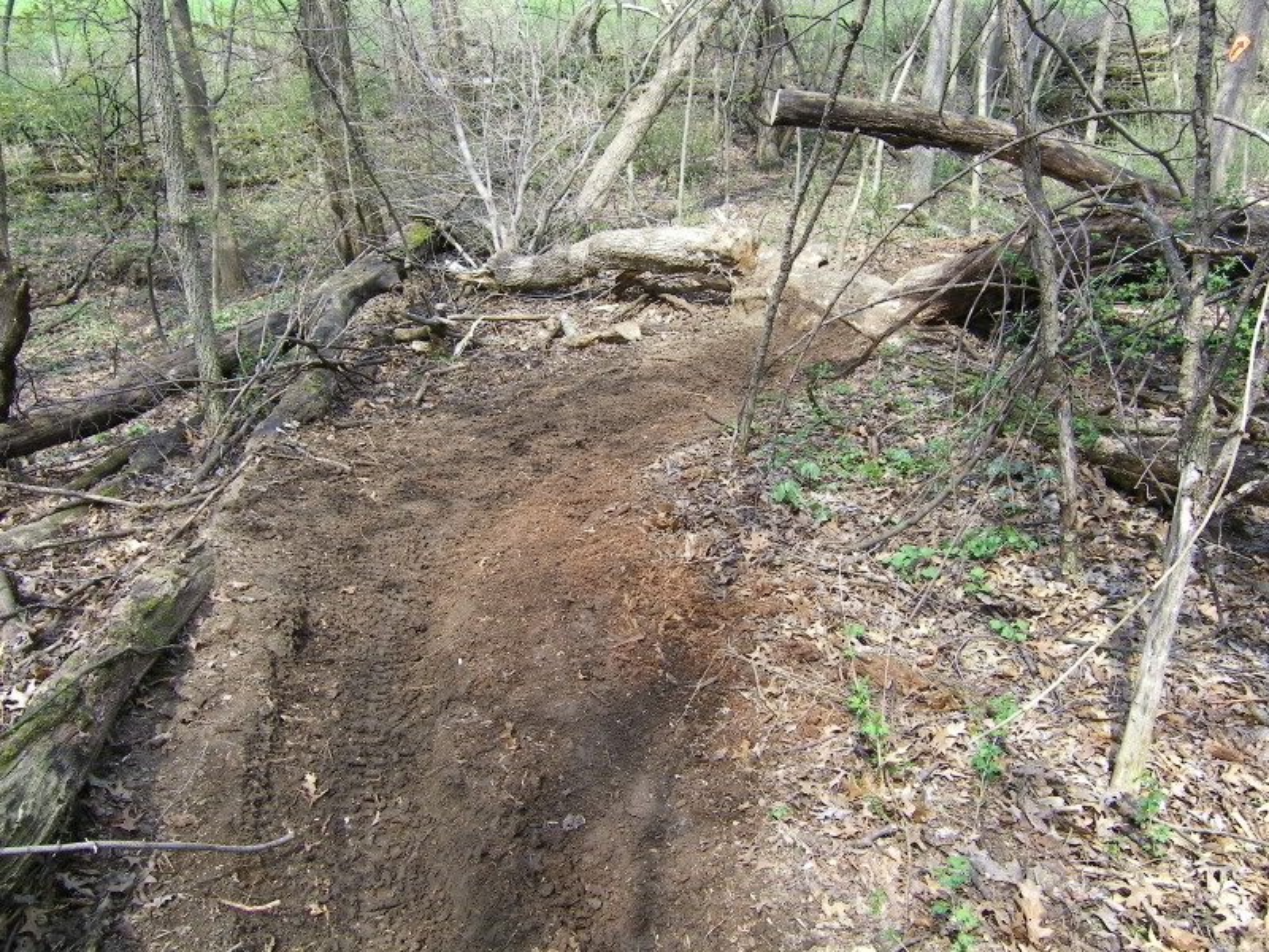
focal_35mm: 28
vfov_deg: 49.7
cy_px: 476
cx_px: 634
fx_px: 1026
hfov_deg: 63.4
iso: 80
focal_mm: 4.9
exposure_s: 1/60
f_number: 7
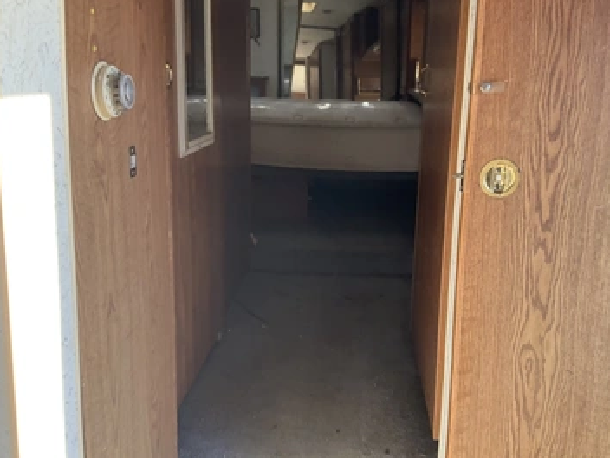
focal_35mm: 33
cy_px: 200
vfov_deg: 42.9
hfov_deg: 55.3
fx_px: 582
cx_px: 331
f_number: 1.8
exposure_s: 1/122
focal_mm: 3
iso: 40
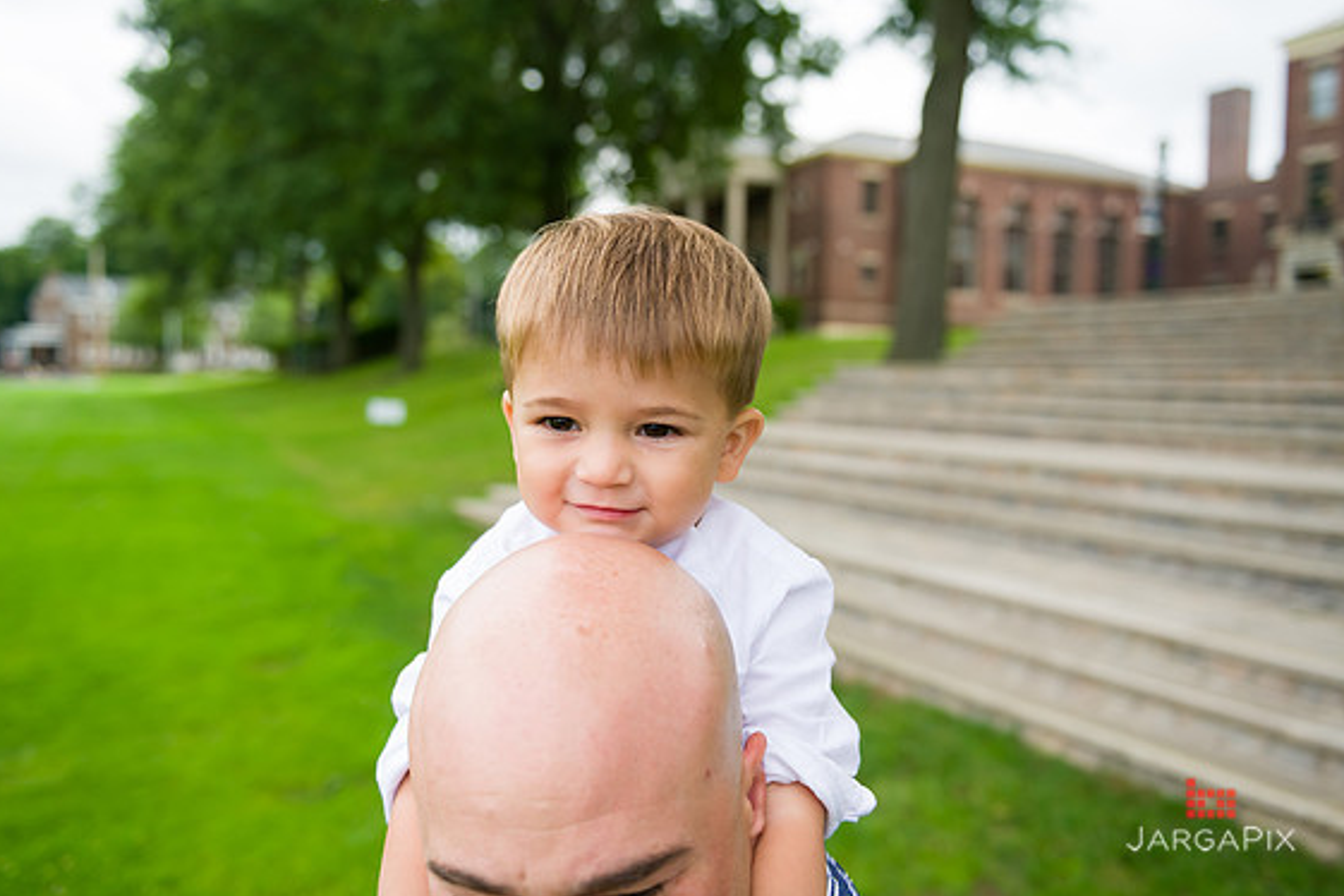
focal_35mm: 30
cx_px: 661
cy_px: 440
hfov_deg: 61.9
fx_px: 1120
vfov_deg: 43.6
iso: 400
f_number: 3.2
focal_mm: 29
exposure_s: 1/1600
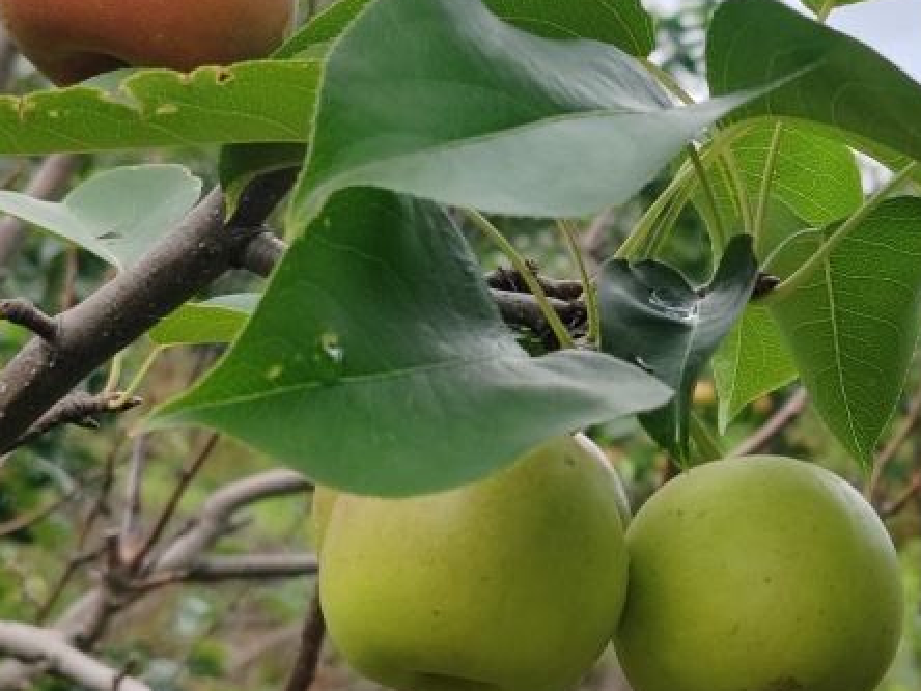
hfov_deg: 19.5
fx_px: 2634
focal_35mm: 99
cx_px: 813
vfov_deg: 14.9
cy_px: 295
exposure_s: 1/400
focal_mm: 6.14
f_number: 1.8
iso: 100
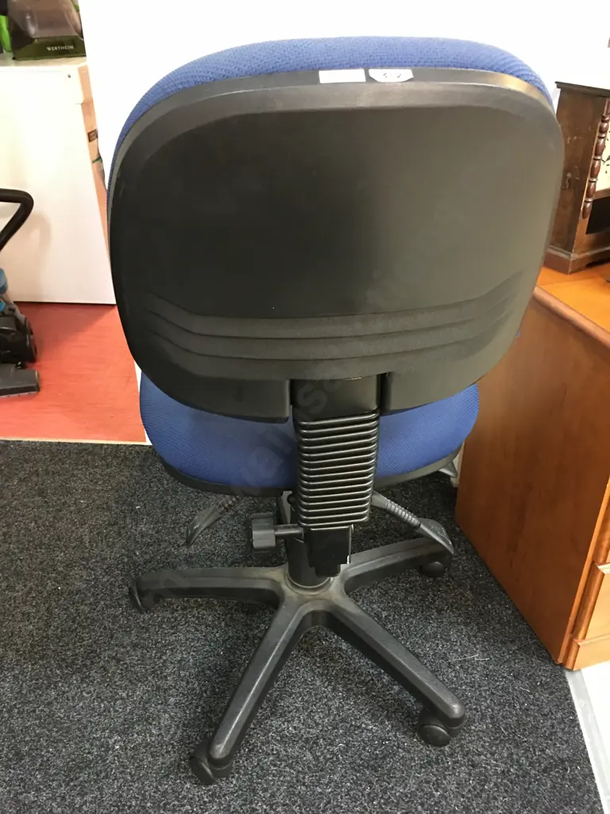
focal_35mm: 29
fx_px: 681
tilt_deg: -30.6
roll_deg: -0.8
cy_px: 407
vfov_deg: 61.7
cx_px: 305
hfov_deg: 48.2
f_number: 2.2
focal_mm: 4.15
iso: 160
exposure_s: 1/8
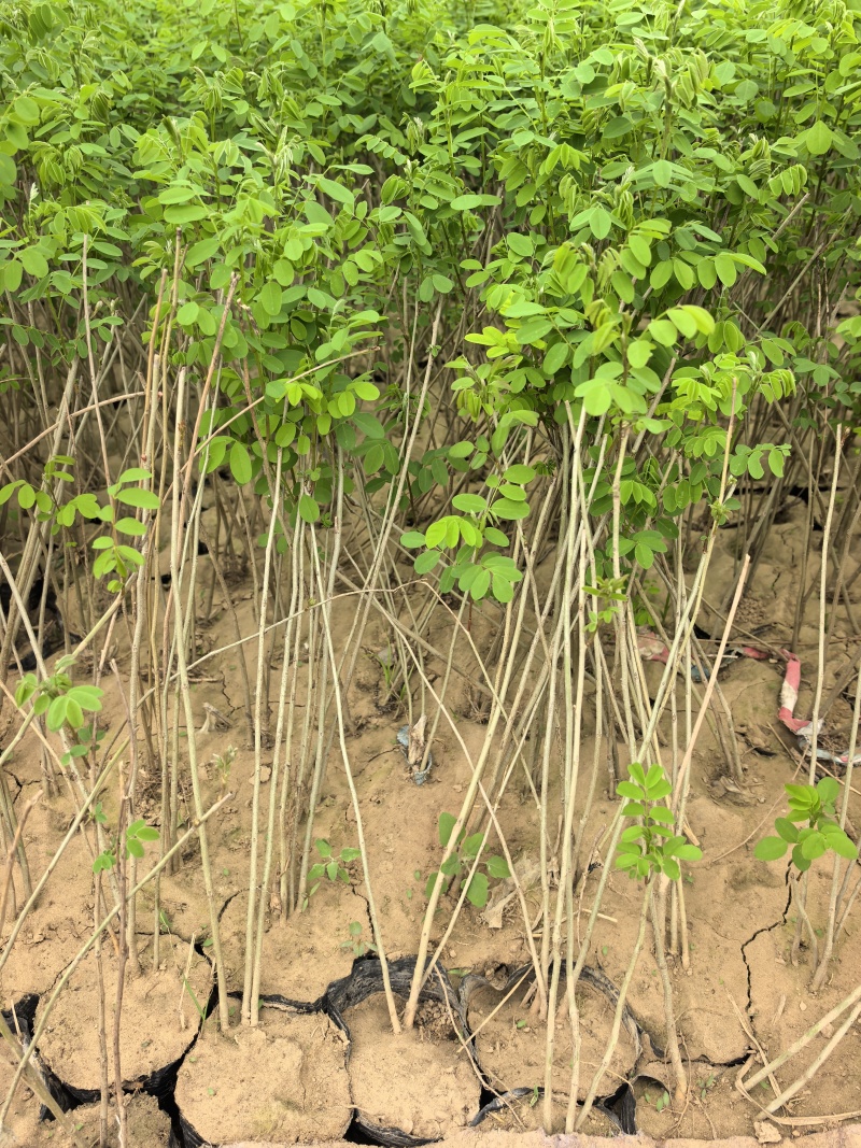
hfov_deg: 51.3
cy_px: 574
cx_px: 430
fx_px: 896
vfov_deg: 65.3
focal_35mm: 27
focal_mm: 6.98
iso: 640
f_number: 2
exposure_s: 1/1093
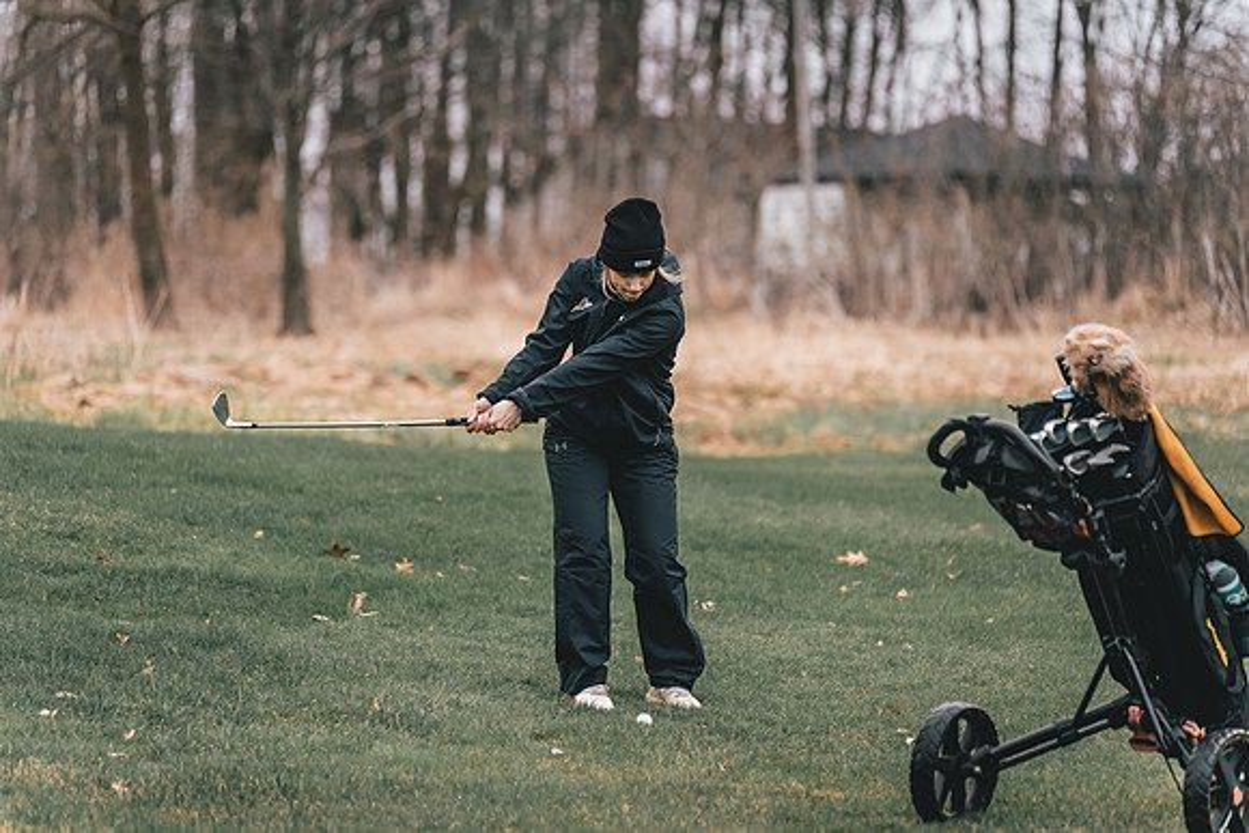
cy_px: 417
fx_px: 5401
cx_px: 625
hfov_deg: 13.2
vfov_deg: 8.8
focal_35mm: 156
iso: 640
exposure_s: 1/4000
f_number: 2.8
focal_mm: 150
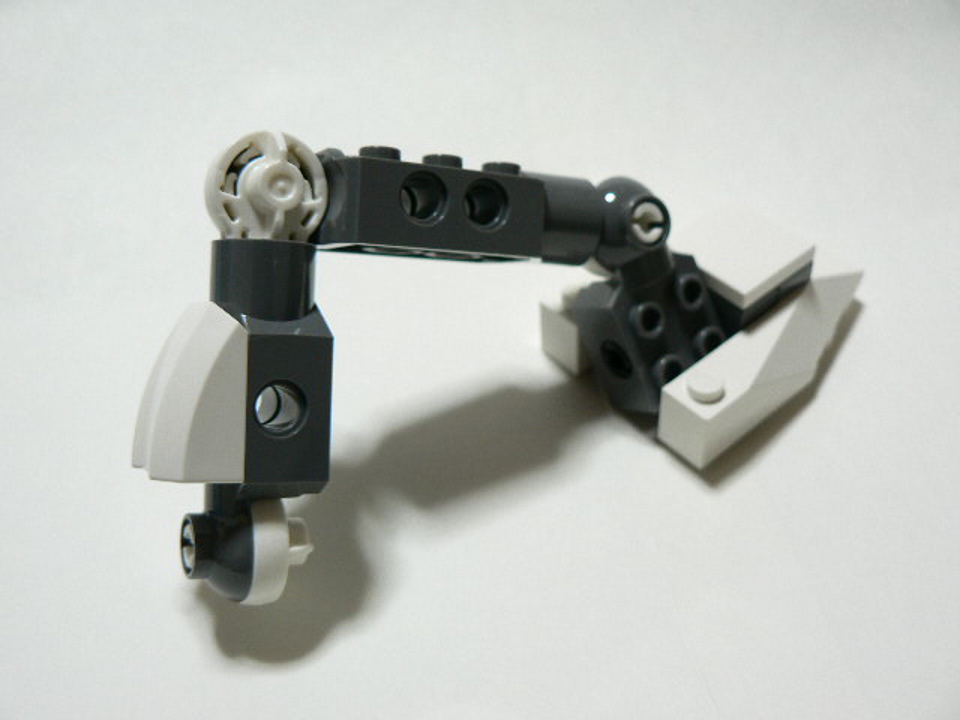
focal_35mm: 36
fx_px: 998
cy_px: 360
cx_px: 480
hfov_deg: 51.4
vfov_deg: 39.7
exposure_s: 1/15
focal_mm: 6
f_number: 2.8
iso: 150
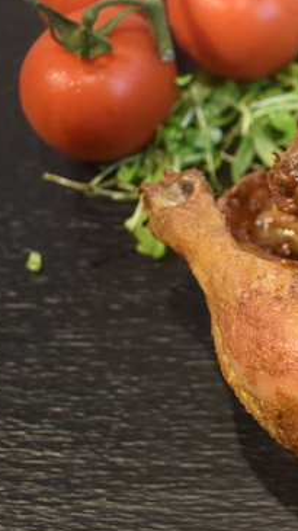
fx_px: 1212
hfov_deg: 13.0
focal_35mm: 86
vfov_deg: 24.7
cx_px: 490
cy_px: 284
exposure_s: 1/80
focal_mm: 25
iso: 400
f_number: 4
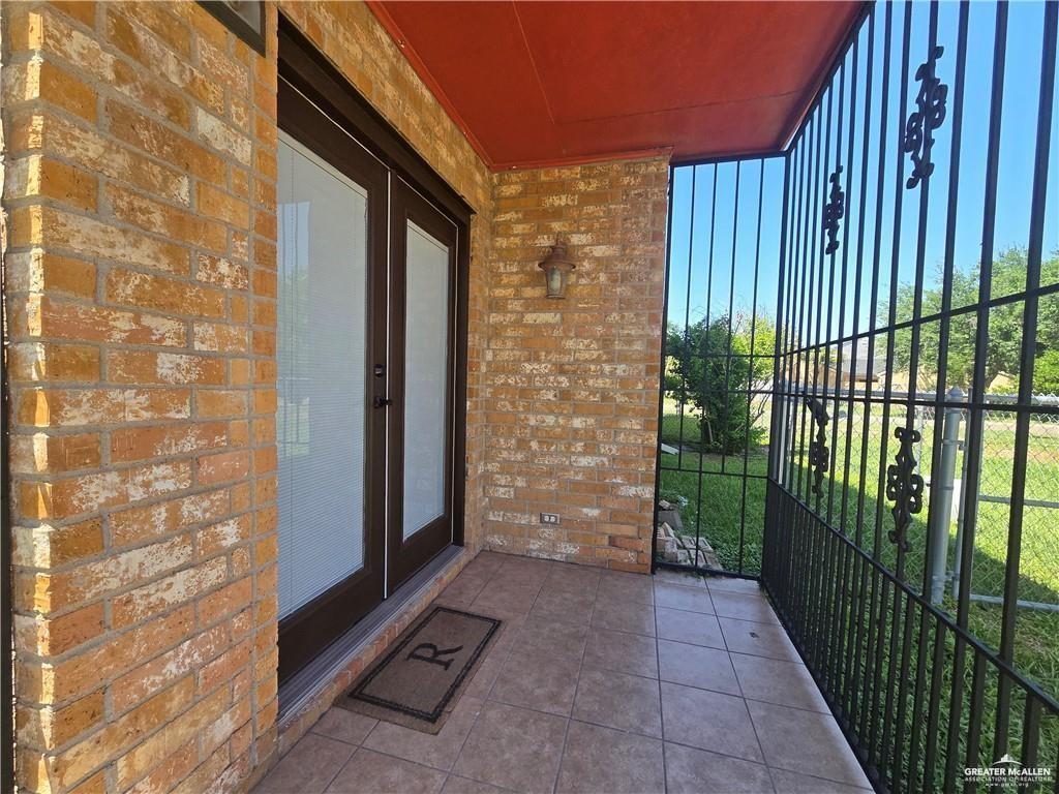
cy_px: 397
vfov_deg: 89.9
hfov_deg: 106.2
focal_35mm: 13
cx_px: 530
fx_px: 398
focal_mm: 2.2
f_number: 2.2
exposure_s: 1/2000
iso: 125
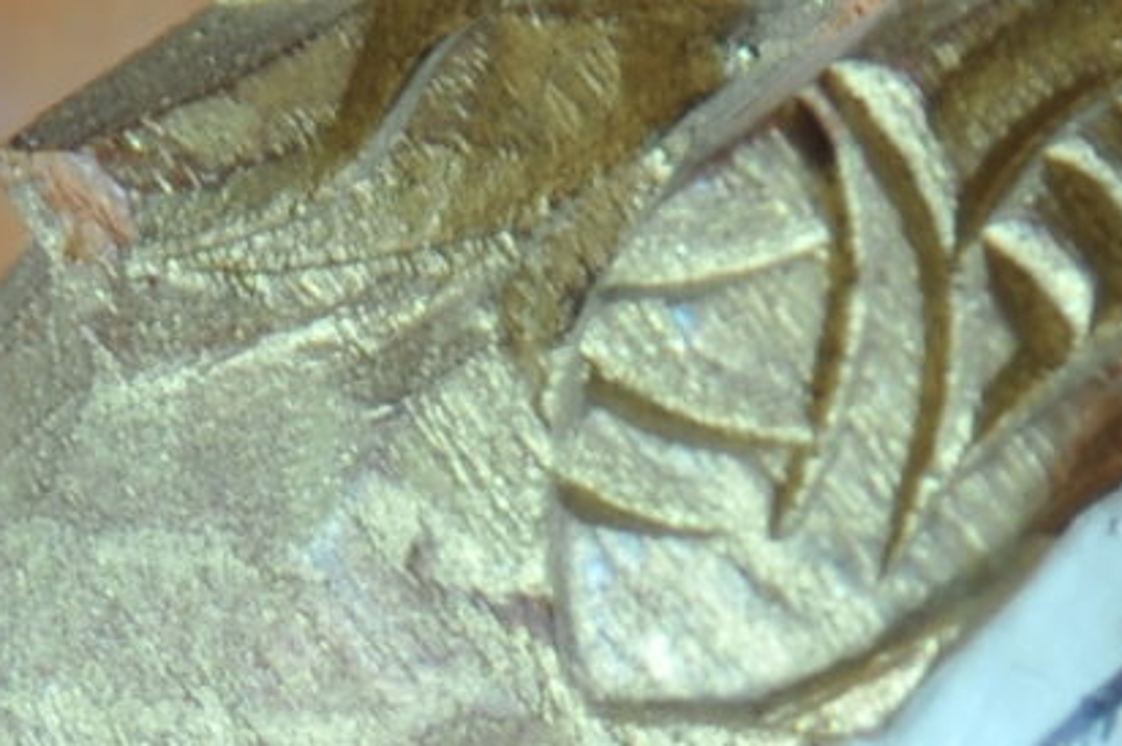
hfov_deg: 2.8
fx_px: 23231
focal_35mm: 746
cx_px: 357
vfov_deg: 1.8
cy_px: 916
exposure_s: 1/4
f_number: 4
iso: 200
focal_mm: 120
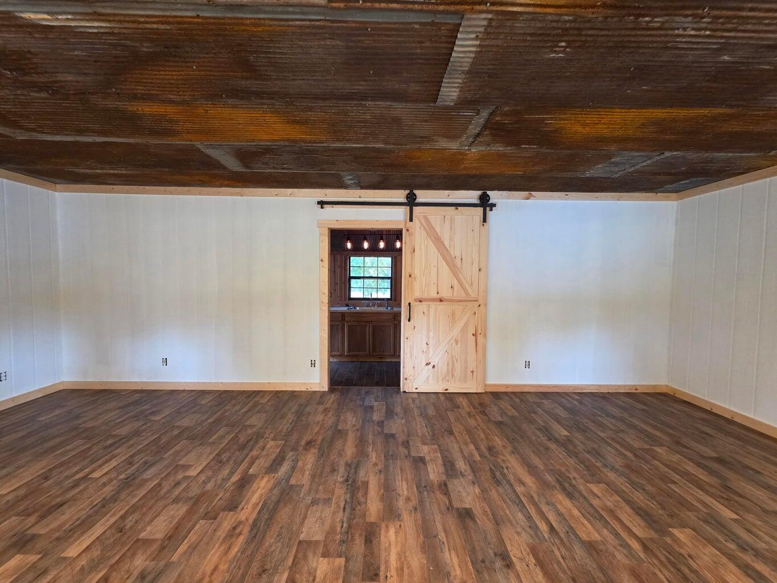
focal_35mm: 13
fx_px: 292
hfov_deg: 106.2
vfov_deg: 89.9
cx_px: 388
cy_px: 292
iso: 250
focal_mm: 2.2
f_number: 1.9
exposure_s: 1/60
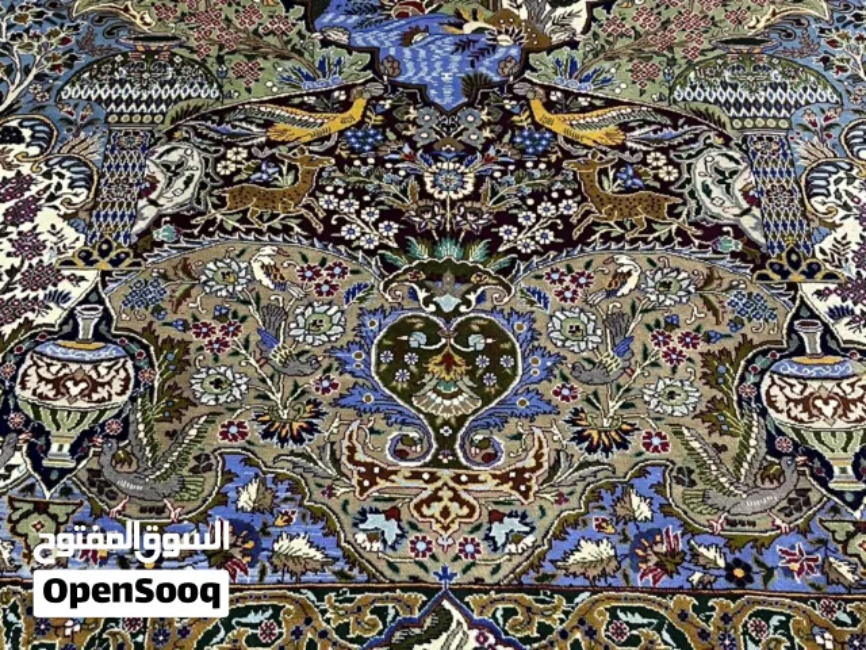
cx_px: 433
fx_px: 650
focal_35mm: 26
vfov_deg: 53.1
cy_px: 325
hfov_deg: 67.3
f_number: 1.6
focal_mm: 5.1
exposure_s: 1/50
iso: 320
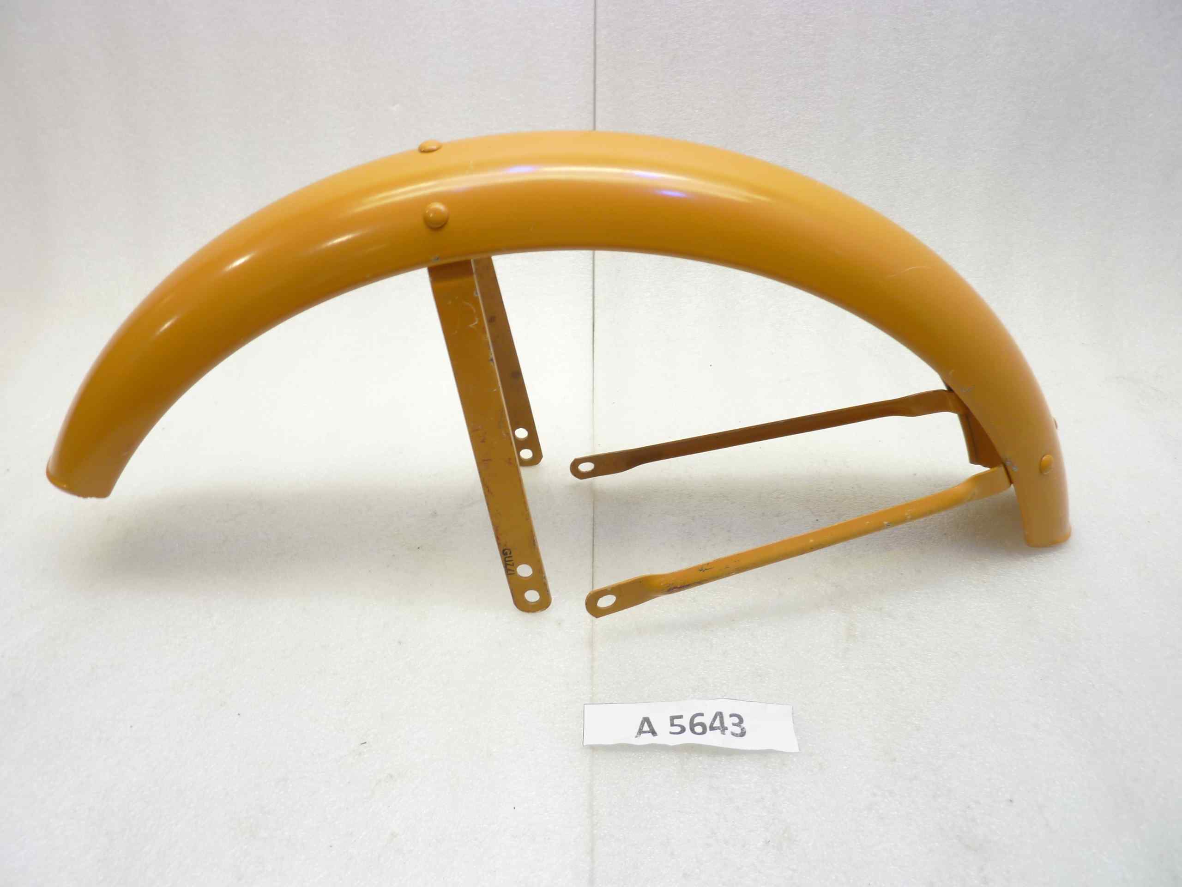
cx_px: 591
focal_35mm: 25
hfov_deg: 69.4
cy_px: 444
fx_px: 854
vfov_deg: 54.9
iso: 80
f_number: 3.3
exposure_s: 1/13
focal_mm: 4.1
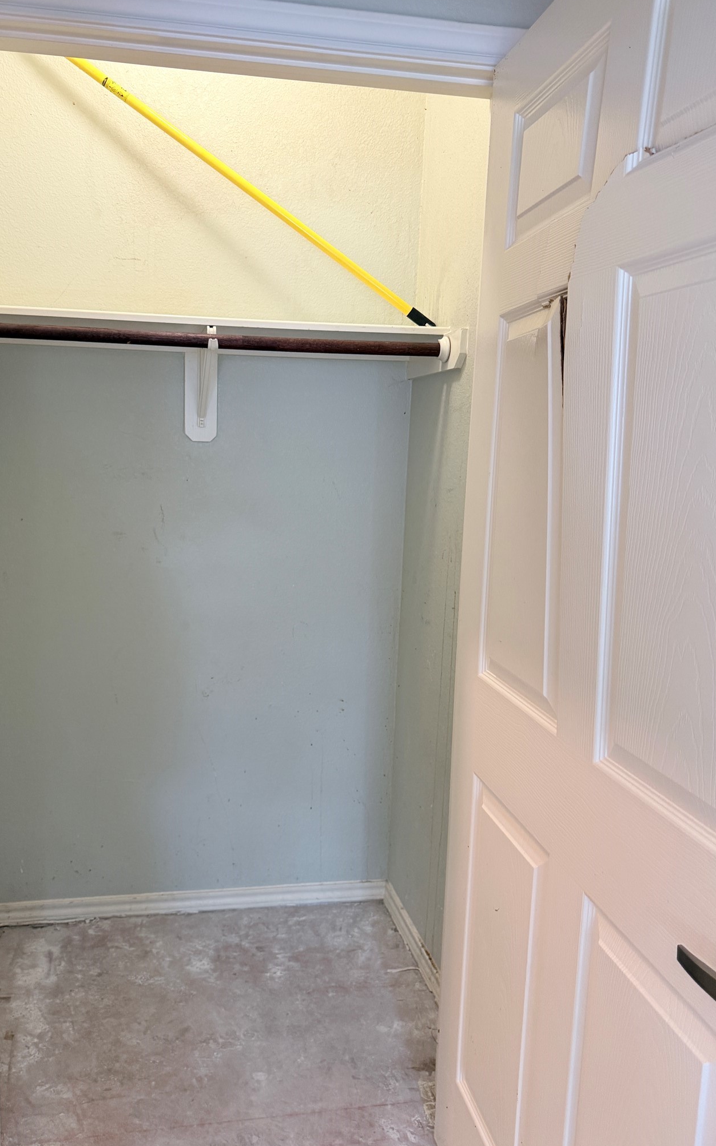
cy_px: 568
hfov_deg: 47.3
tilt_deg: -8.3
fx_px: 812
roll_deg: -2.0
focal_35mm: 26
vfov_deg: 70.4
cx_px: 283
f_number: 1.78
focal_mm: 6.76
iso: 250
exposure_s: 1/60
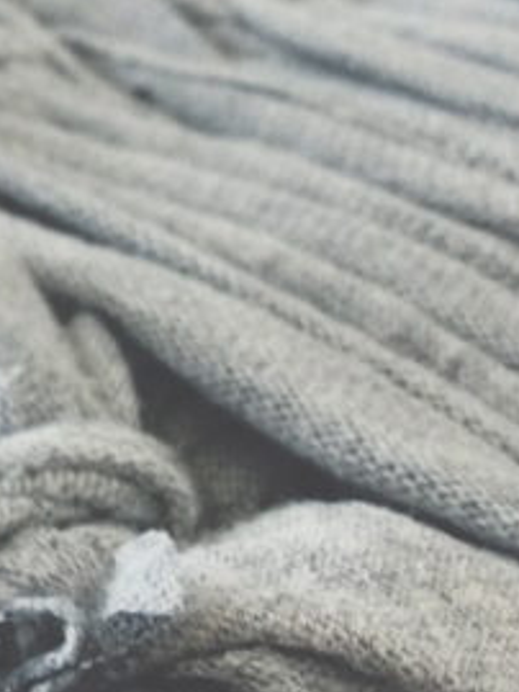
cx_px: -357
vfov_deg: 14.8
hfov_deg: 10.6
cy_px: 342
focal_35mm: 133
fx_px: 2657
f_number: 2.4
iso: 125
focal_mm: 4.28
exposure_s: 1/20
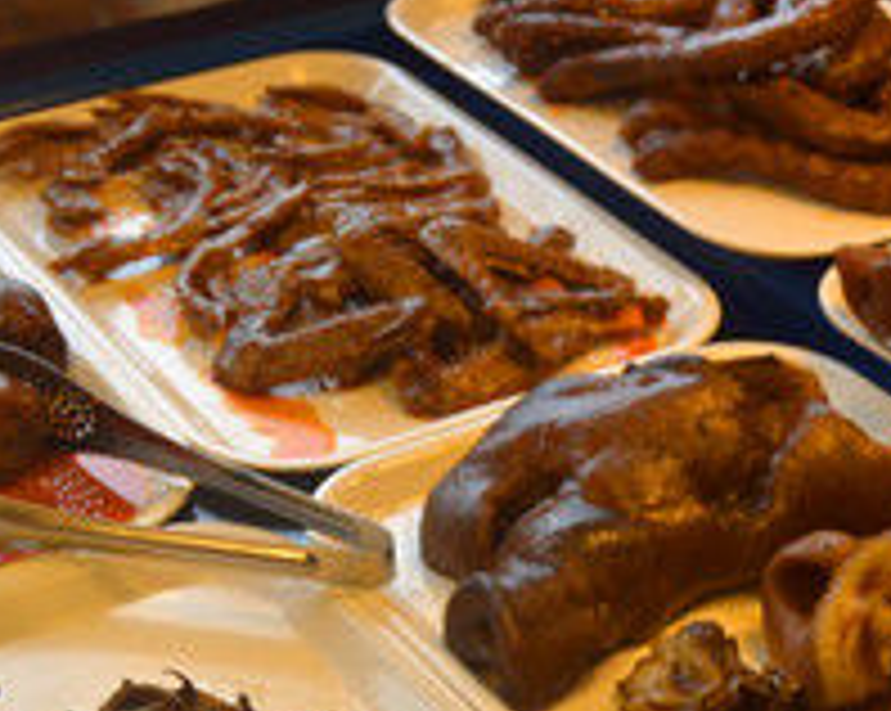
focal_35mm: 82
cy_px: 554
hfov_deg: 23.3
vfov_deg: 18.5
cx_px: 486
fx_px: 2160
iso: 160
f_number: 3.5
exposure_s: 1/125
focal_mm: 18
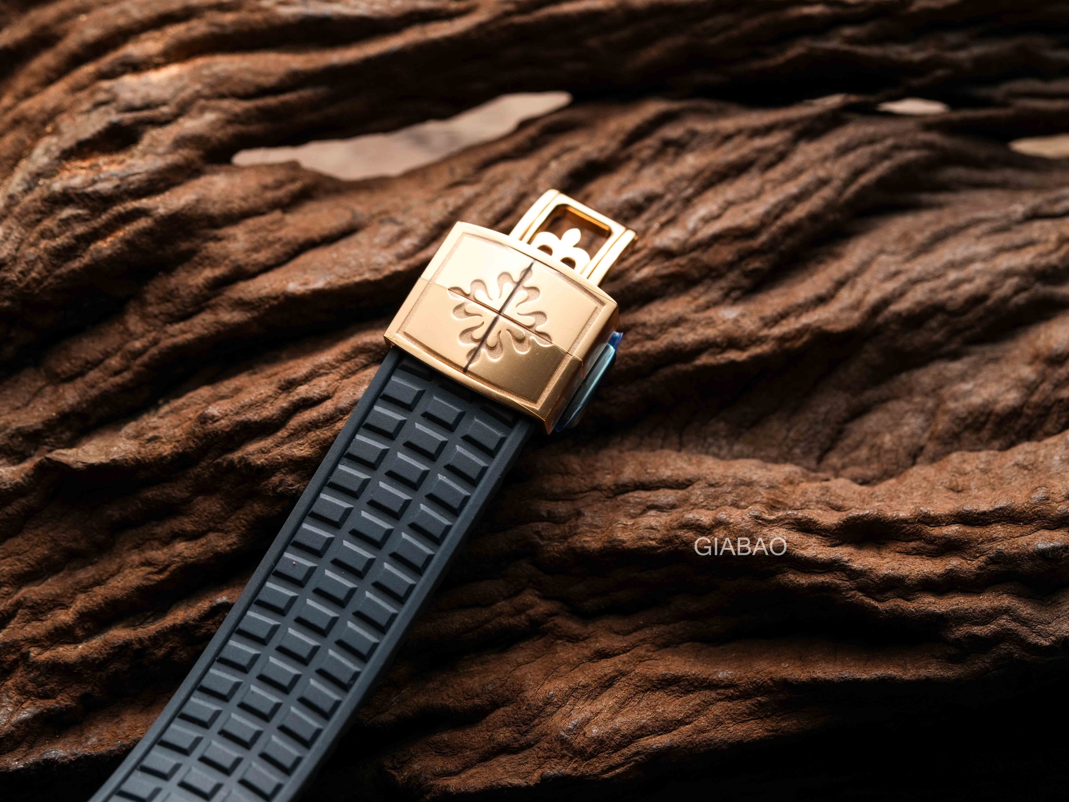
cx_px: 506
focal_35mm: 98
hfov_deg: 20.0
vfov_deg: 15.1
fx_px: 3026
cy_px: 400
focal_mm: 90
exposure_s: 1/60
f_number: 8
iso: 500
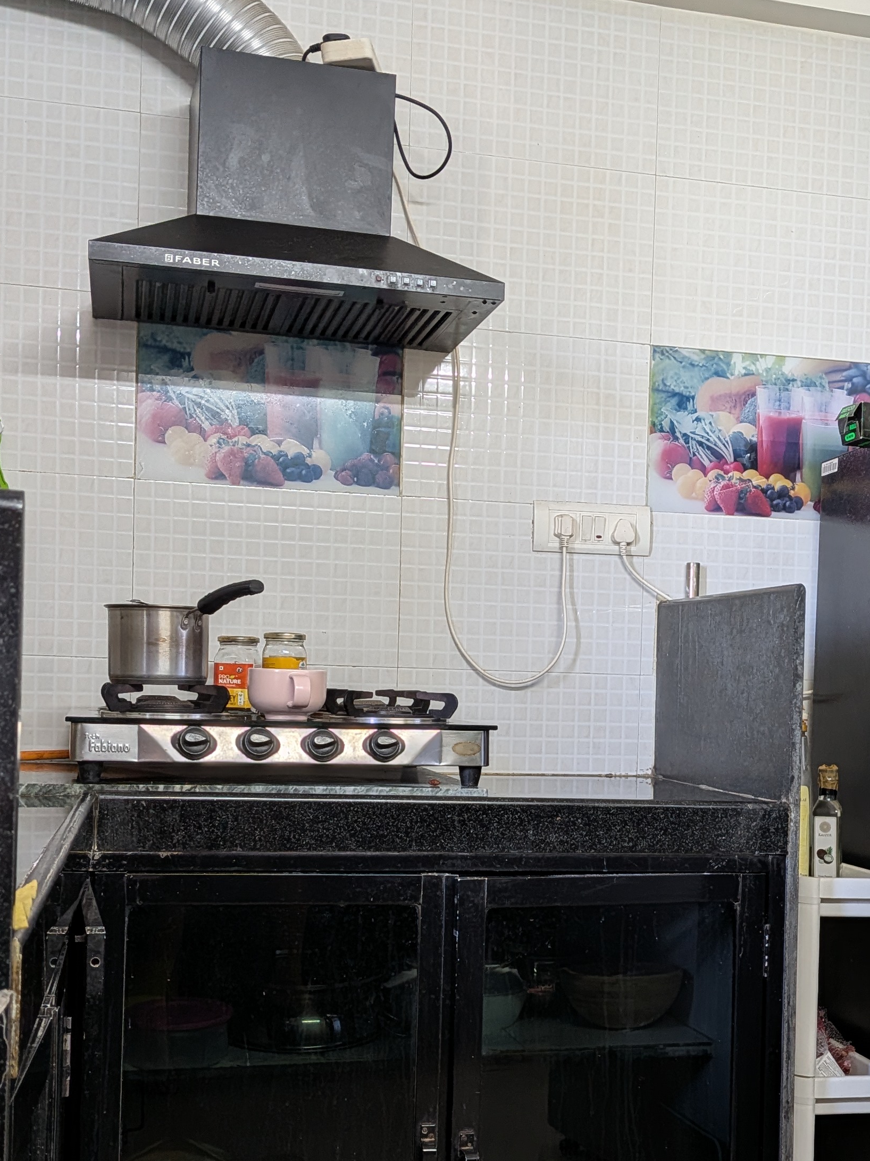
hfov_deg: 32.8
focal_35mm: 44
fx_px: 1475
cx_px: 529
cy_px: 720
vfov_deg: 42.6
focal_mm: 4.53
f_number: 1.7
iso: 38
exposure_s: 1/33.3
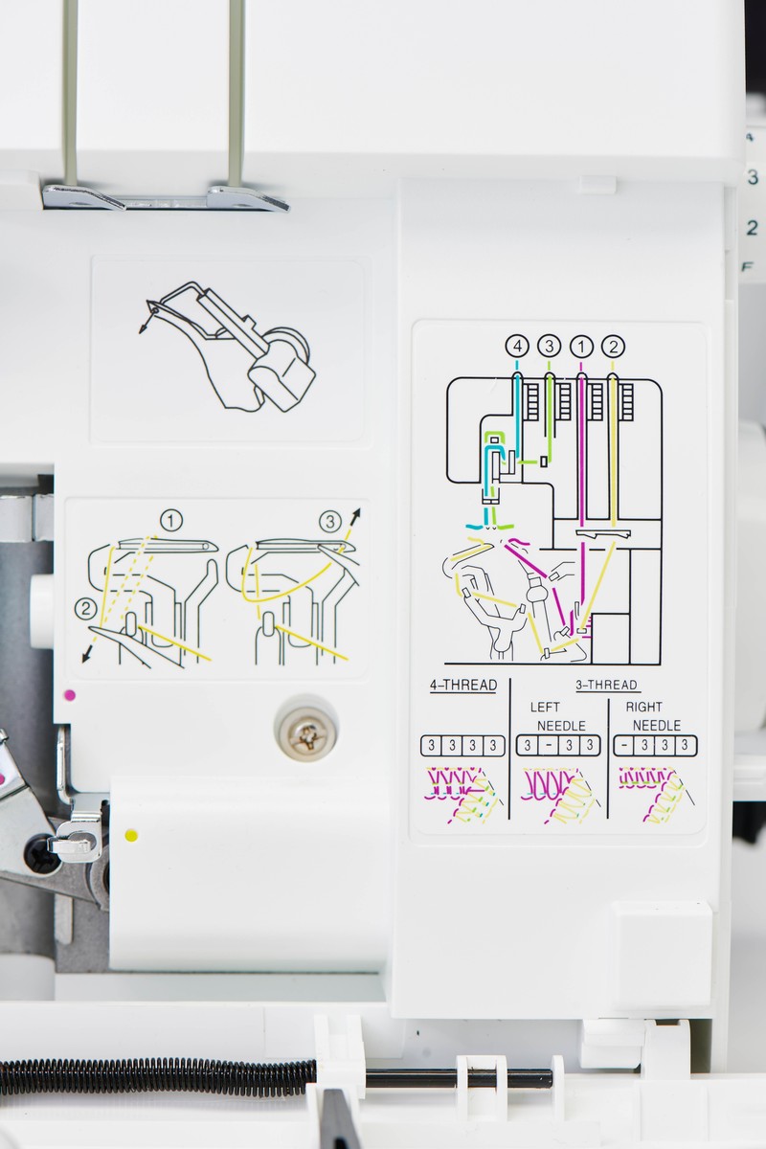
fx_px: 3351
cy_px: 574
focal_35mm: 105
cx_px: 383
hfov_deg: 13.0
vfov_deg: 19.5
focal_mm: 105
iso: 64
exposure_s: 1/160
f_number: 8
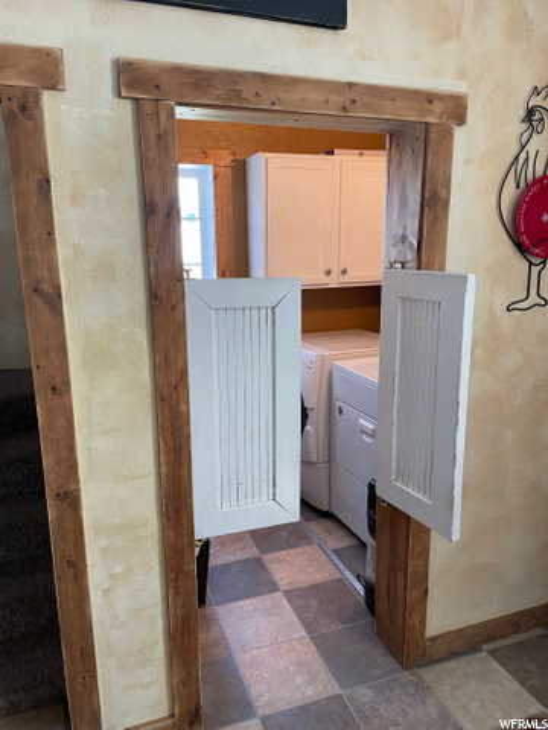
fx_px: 549
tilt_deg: -12.8
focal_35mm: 26
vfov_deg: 67.3
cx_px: 274
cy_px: 365
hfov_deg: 53.1
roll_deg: +1.5
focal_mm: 4.2
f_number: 1.6
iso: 125
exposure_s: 1/60
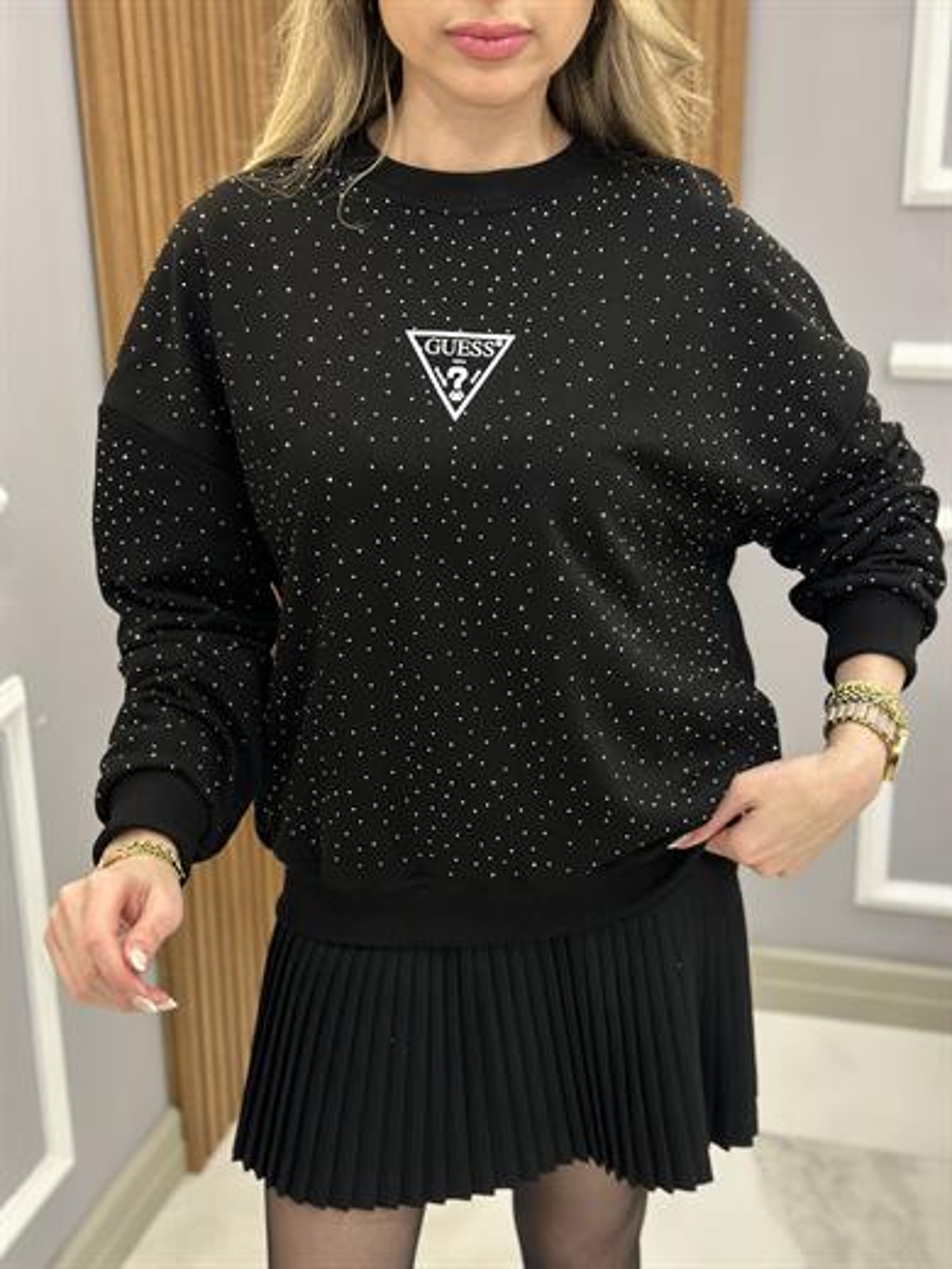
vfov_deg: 39.7
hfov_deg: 30.3
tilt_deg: -20.7
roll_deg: +1.5
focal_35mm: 48
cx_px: 476
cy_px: 634
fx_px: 1760
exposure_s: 1/50
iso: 100
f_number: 1.78
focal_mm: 6.86
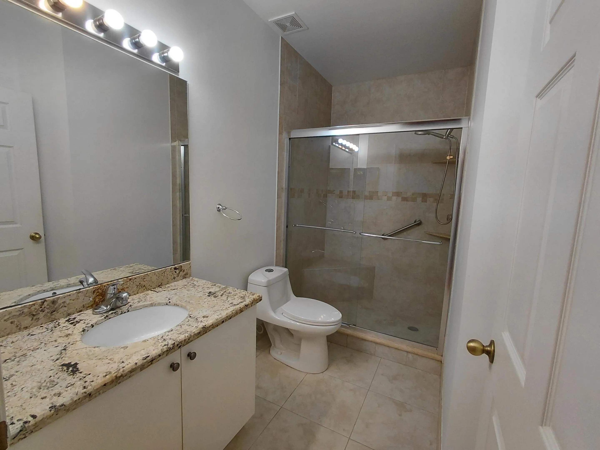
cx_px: 300
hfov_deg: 94.5
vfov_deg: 78.1
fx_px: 277
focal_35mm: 16
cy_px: 225
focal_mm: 1.64
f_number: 2.2
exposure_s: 1/120
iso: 64
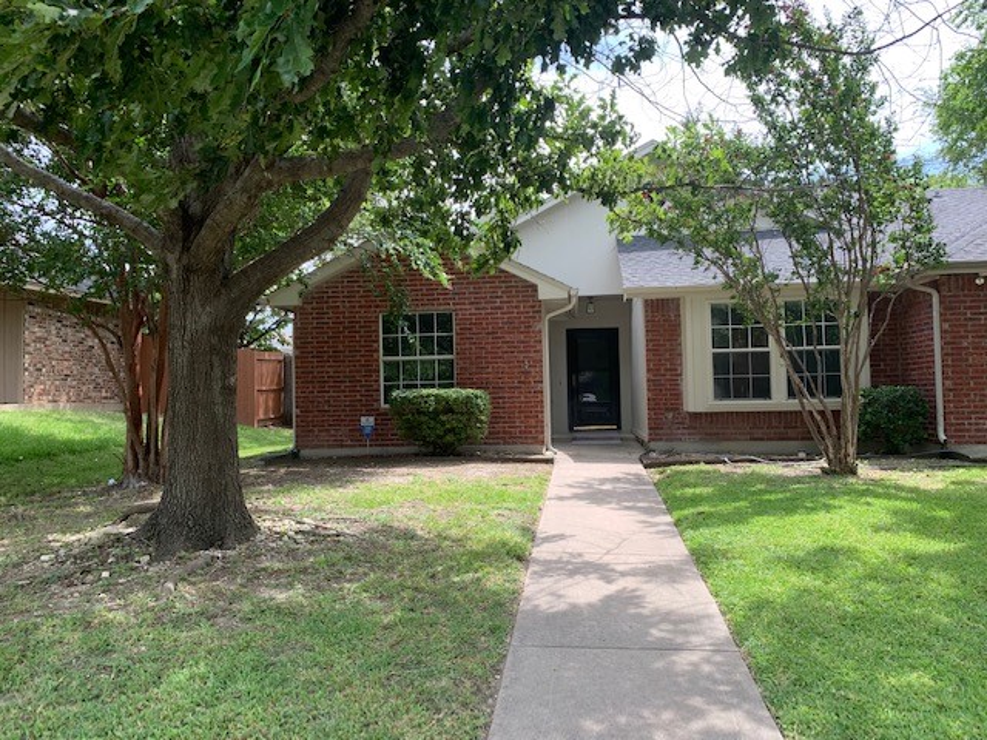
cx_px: 494
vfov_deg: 53.1
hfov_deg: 67.3
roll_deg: +1.3
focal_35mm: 26
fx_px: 741
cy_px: 370
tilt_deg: -0.4
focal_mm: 4.25
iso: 25
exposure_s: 1/369
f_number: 1.8
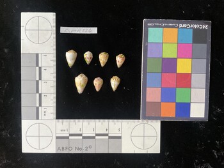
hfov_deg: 61.6
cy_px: 84
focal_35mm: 29
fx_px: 188
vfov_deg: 48.3
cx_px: 112
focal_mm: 3
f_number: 1.8
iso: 200
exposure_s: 1/60
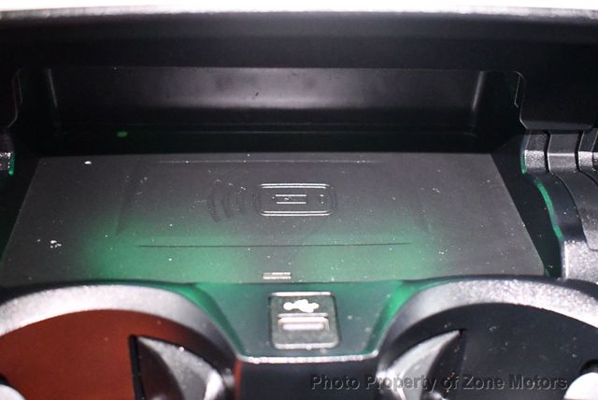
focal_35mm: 48
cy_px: 200
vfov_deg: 28.1
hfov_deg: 41.1
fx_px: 798
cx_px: 299
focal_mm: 24
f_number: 4
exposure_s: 1/60
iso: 10000
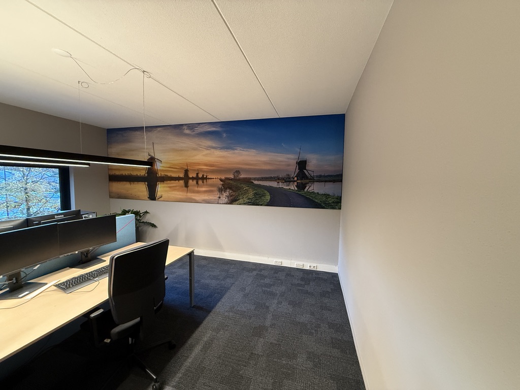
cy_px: 195
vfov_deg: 85.7
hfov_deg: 102.1
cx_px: 260
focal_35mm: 14
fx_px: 210
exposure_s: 1/50
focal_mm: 2.22
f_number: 2.2
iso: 400
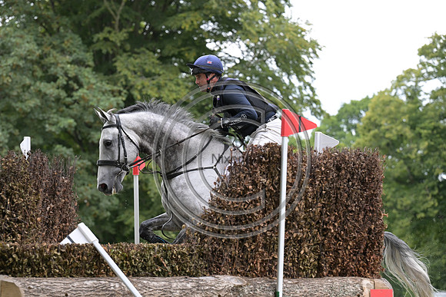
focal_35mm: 150
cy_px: 148
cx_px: 223
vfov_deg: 9.2
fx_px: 1859
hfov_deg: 13.7
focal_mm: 150
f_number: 5.6
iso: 2800
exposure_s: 1/1250
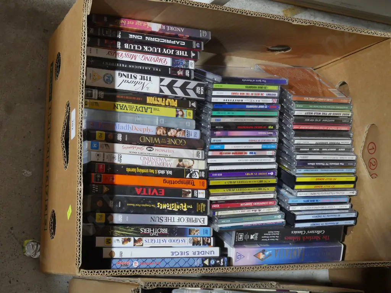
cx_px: 196
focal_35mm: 58
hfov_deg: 33.2
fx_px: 655
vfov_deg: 25.2
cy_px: 146
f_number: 7.1
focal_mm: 29
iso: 2000
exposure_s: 1/60
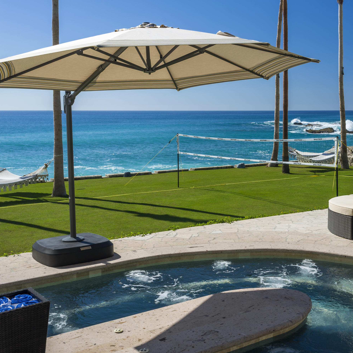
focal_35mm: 45
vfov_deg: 37.6
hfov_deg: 37.2
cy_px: 177
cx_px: 231
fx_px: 519
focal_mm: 35
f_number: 10
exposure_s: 1/160
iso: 200
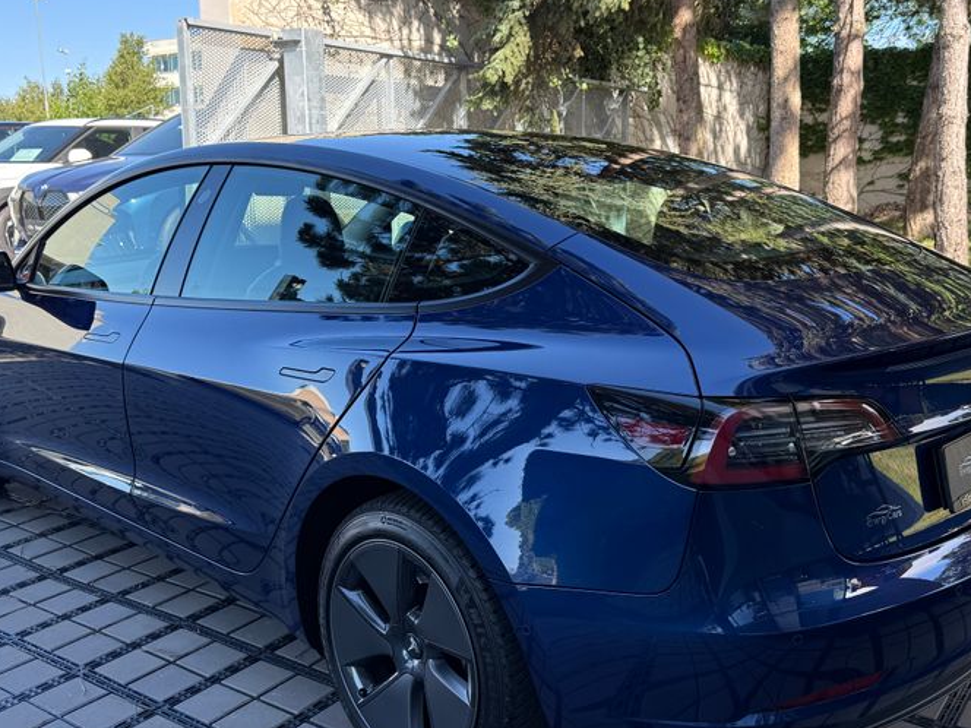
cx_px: 529
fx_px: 1038
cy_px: 367
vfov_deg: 38.7
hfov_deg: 50.1
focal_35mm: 37
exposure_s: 1/539
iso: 100
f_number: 1.78
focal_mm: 6.76
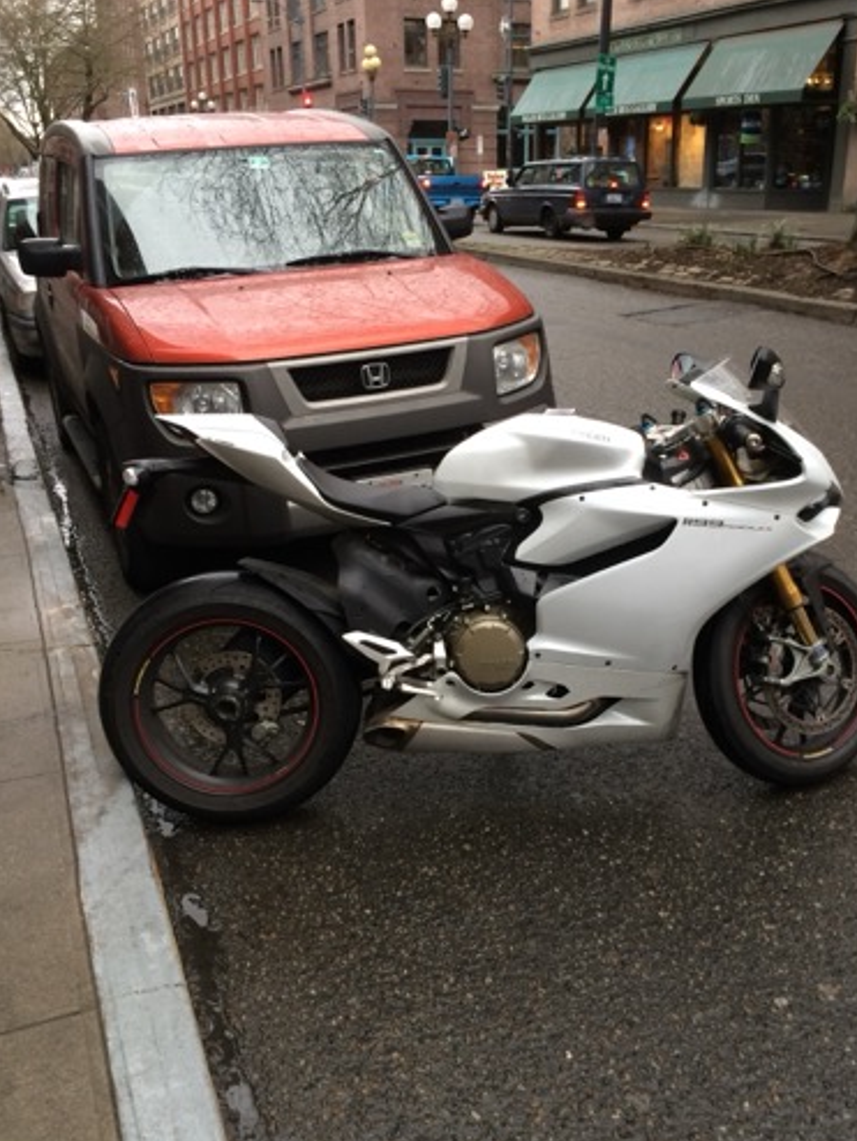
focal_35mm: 34
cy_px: 589
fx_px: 1121
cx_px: 478
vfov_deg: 53.9
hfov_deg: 41.8
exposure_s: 1/40
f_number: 2.2
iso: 40
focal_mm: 4.12
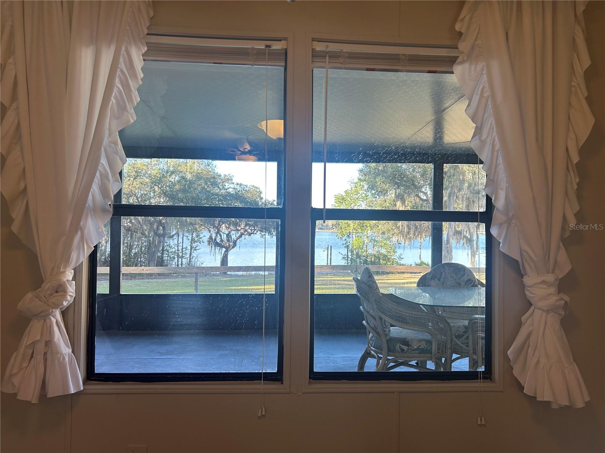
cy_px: 226
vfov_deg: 53.1
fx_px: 454
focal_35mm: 26
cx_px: 302
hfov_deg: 67.3
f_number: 1.5
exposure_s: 1/120
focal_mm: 5.7
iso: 40
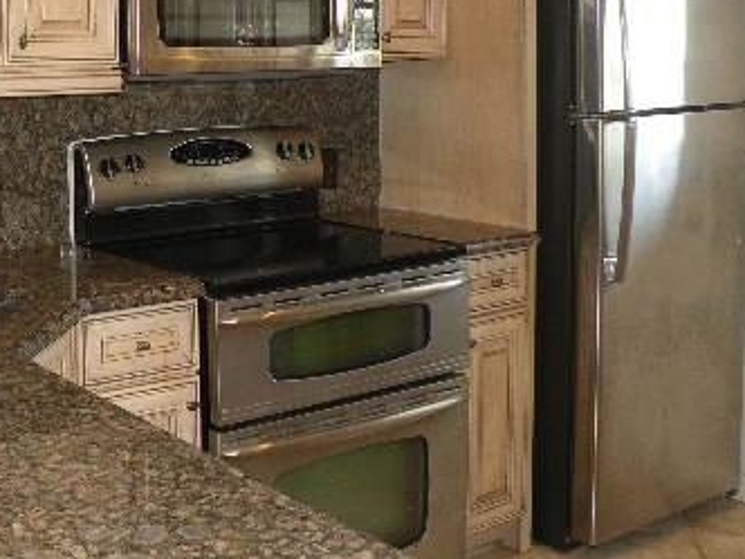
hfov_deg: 35.2
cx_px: 114
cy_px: 132
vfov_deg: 27.6
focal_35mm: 52
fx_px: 1119
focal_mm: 4.7
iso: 127
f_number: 2.8
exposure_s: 1/51.4
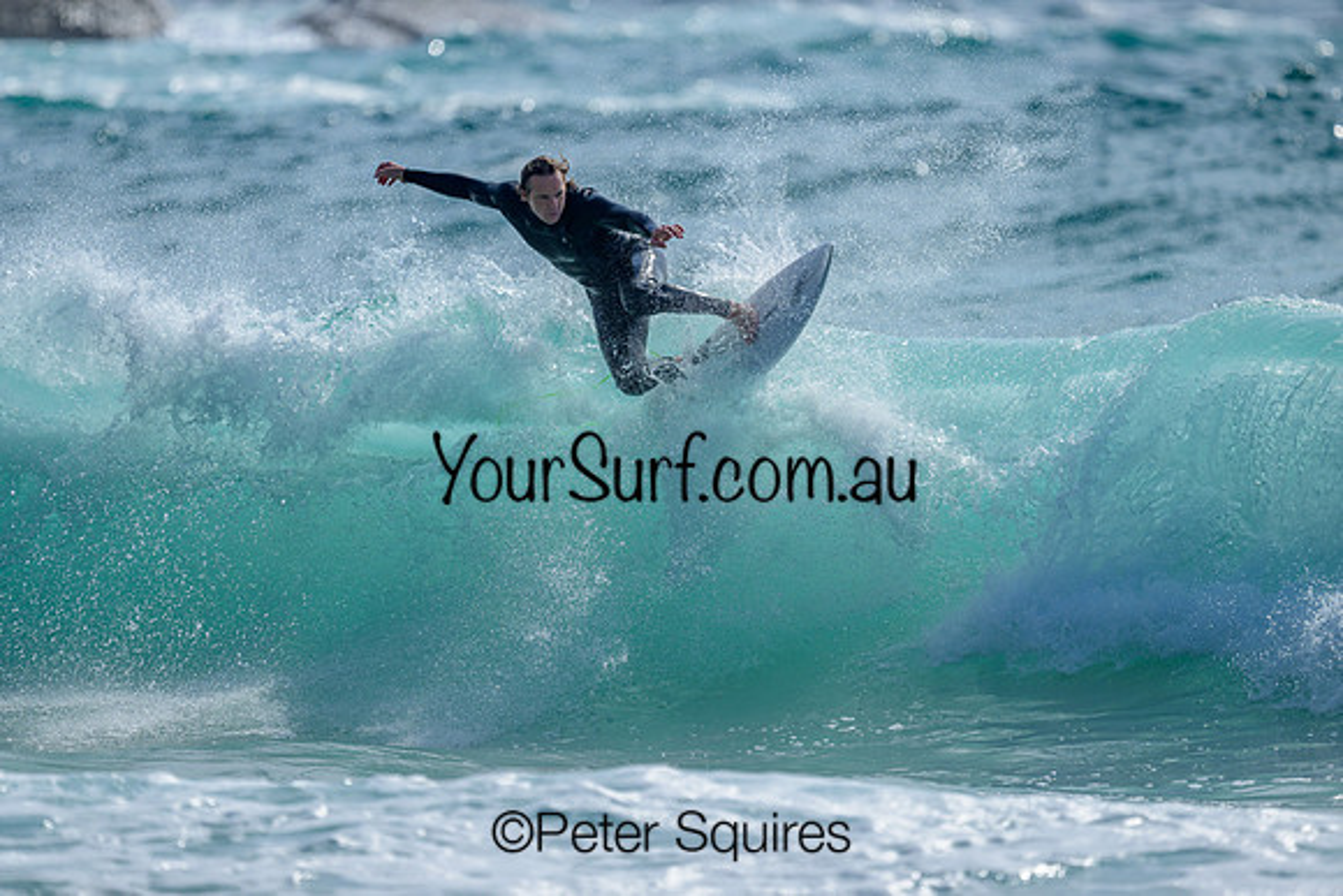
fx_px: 29850
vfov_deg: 1.7
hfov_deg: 2.6
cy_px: 448
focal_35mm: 800
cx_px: 672
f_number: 6.3
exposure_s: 1/2000
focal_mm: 800
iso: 140
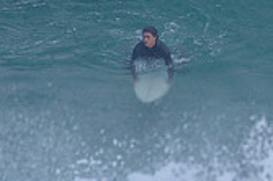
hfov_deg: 1.0
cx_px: 512
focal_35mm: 2129
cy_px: 24
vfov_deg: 0.6
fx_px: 16129
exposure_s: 1/2000
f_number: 5.6
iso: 320
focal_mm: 500
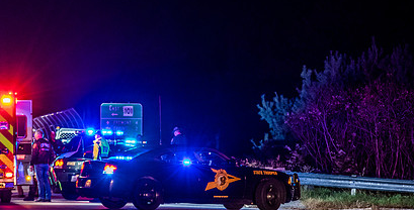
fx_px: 3027
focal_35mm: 282
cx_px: 115
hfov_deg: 7.8
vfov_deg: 4.0
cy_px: 121
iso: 2000
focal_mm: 116
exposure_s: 1/25
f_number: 4.5
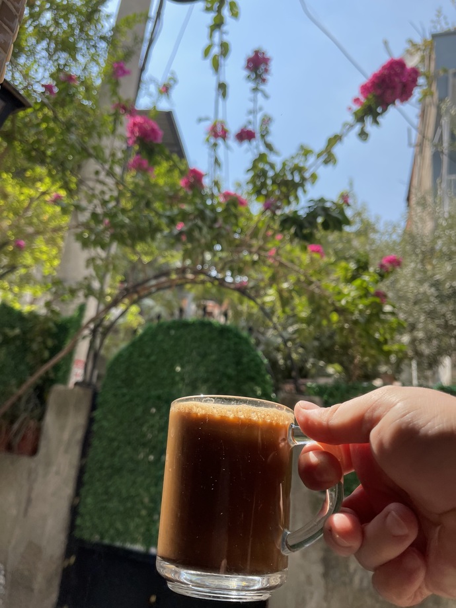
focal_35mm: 25
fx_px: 439
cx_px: 228
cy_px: 304
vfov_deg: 69.4
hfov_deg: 54.9
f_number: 1.6
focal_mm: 5.1
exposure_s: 1/2012
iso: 32
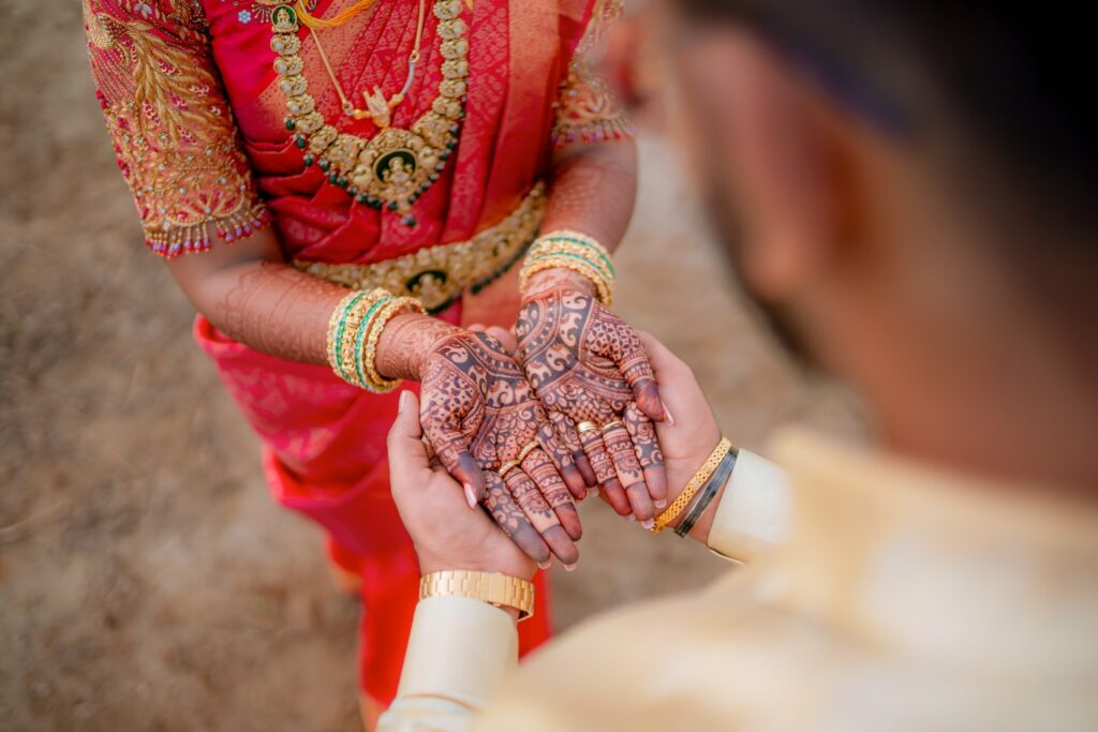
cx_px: 549
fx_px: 1068
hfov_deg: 54.4
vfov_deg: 37.9
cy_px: 366
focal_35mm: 35
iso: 100
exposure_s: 1/4000
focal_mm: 35
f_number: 1.4
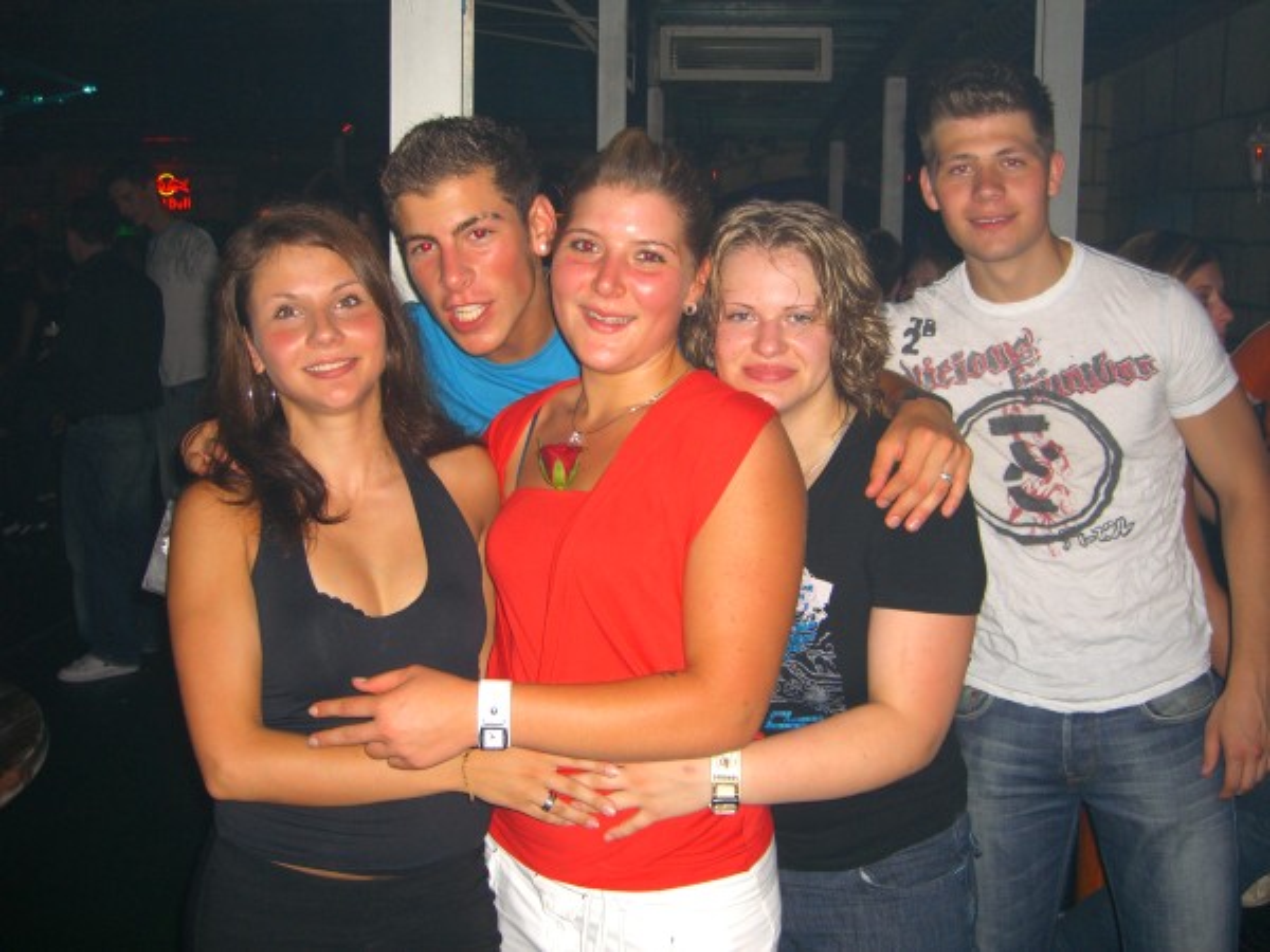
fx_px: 1394
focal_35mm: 38
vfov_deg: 37.7
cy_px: 476
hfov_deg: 49.0
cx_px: 635
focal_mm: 7.9
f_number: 2.8
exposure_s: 1/60
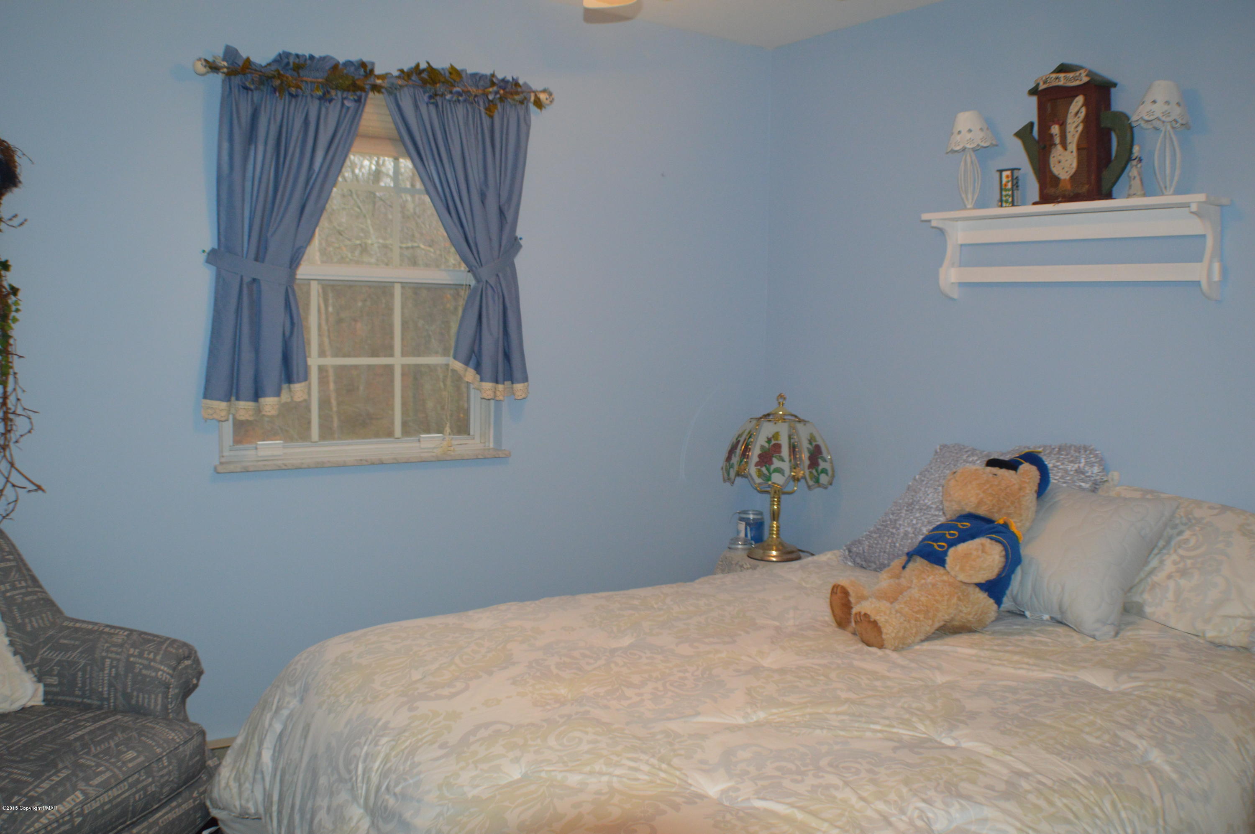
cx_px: 628
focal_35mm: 39
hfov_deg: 49.6
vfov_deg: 34.1
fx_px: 1358
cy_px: 417
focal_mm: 26
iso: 900
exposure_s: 1/60
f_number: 4.2
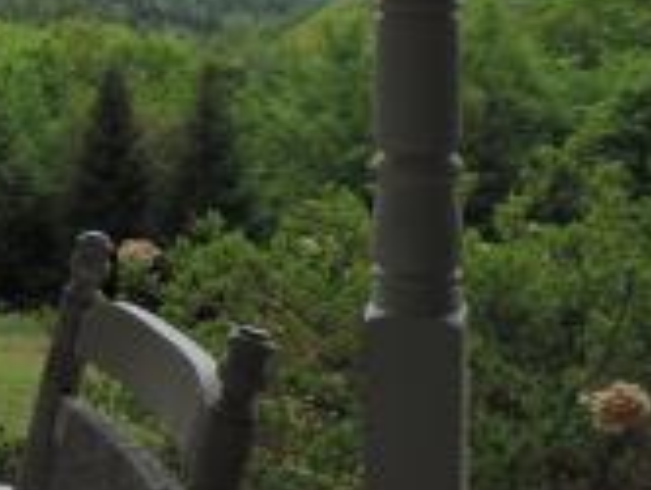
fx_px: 1582
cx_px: -173
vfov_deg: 17.4
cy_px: 47
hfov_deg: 21.3
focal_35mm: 84
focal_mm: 4.3
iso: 80
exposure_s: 1/640
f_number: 3
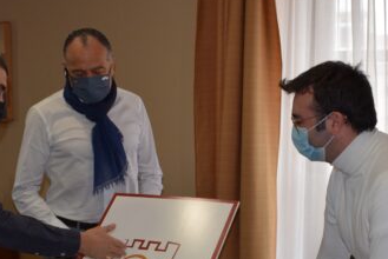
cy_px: 230
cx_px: 192
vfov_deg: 23.3
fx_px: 615
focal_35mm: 57
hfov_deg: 35.0
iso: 800
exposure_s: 1/125
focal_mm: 20
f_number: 5.6
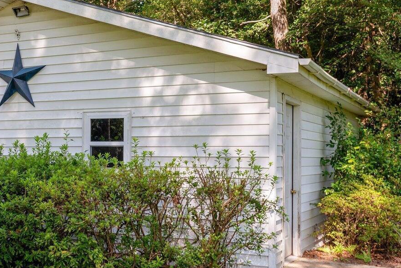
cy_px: 103
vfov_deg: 25.0
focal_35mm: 54
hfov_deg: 35.9
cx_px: 91
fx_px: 602
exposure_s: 1/125
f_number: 8
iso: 250
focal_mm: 31
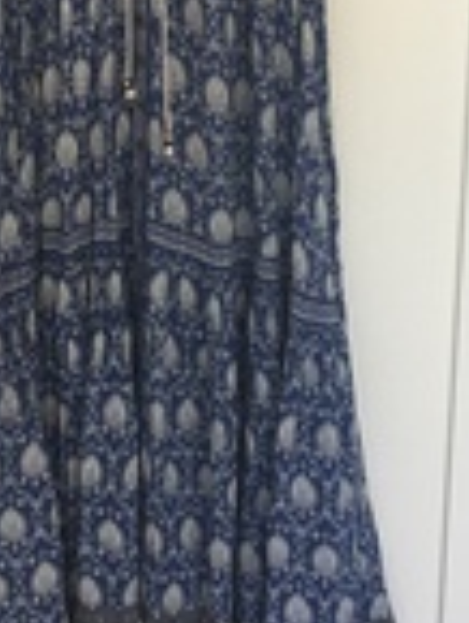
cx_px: 172
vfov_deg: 23.7
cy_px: 47
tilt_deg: -15.2
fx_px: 1443
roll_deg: -0.1
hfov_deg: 18.4
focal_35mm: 80
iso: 32
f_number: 2.2
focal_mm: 4.15
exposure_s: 1/17
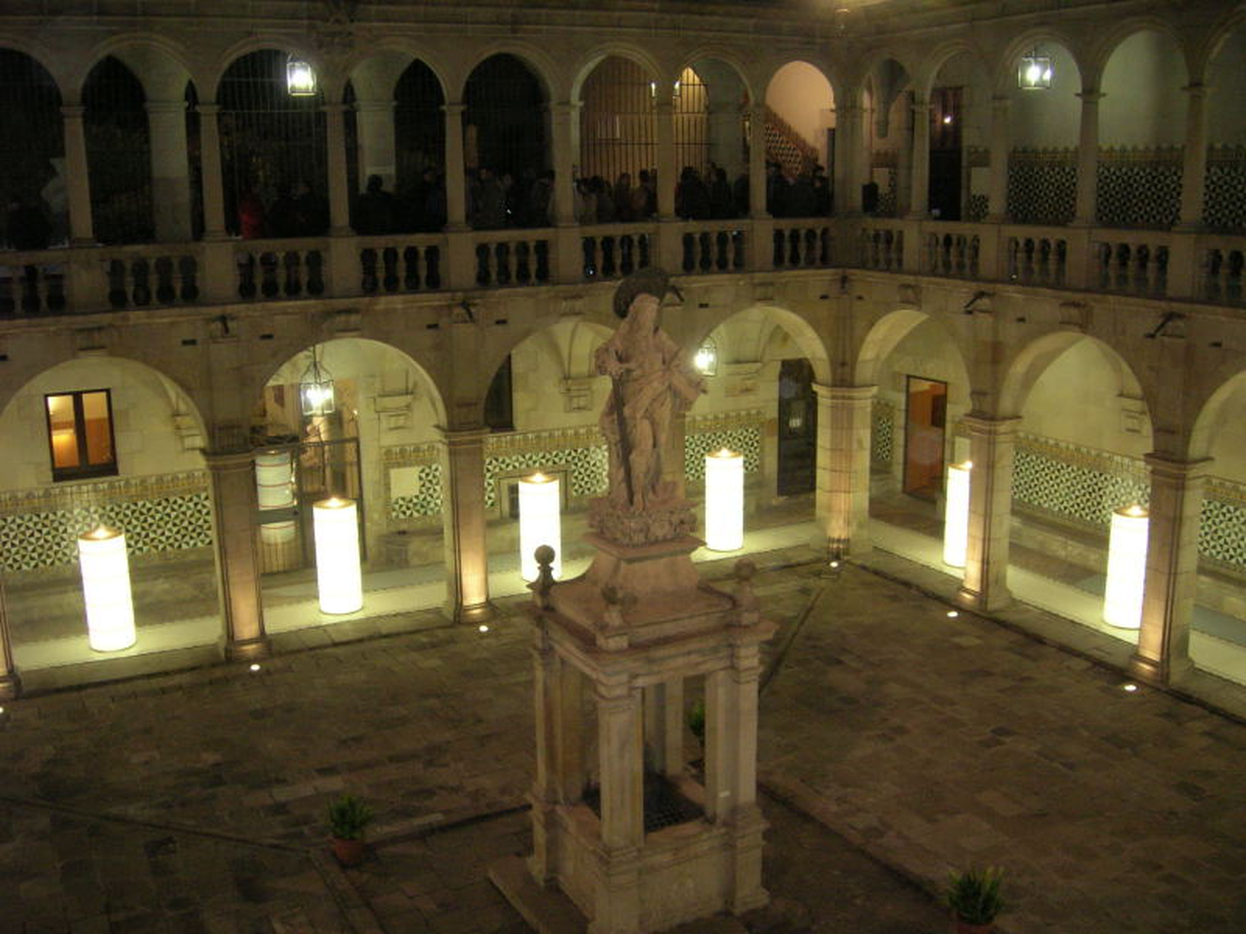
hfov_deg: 54.0
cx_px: 623
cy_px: 467
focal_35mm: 34
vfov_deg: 41.8
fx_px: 1224
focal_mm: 5.7
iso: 200
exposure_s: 1/17.2
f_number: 2.9
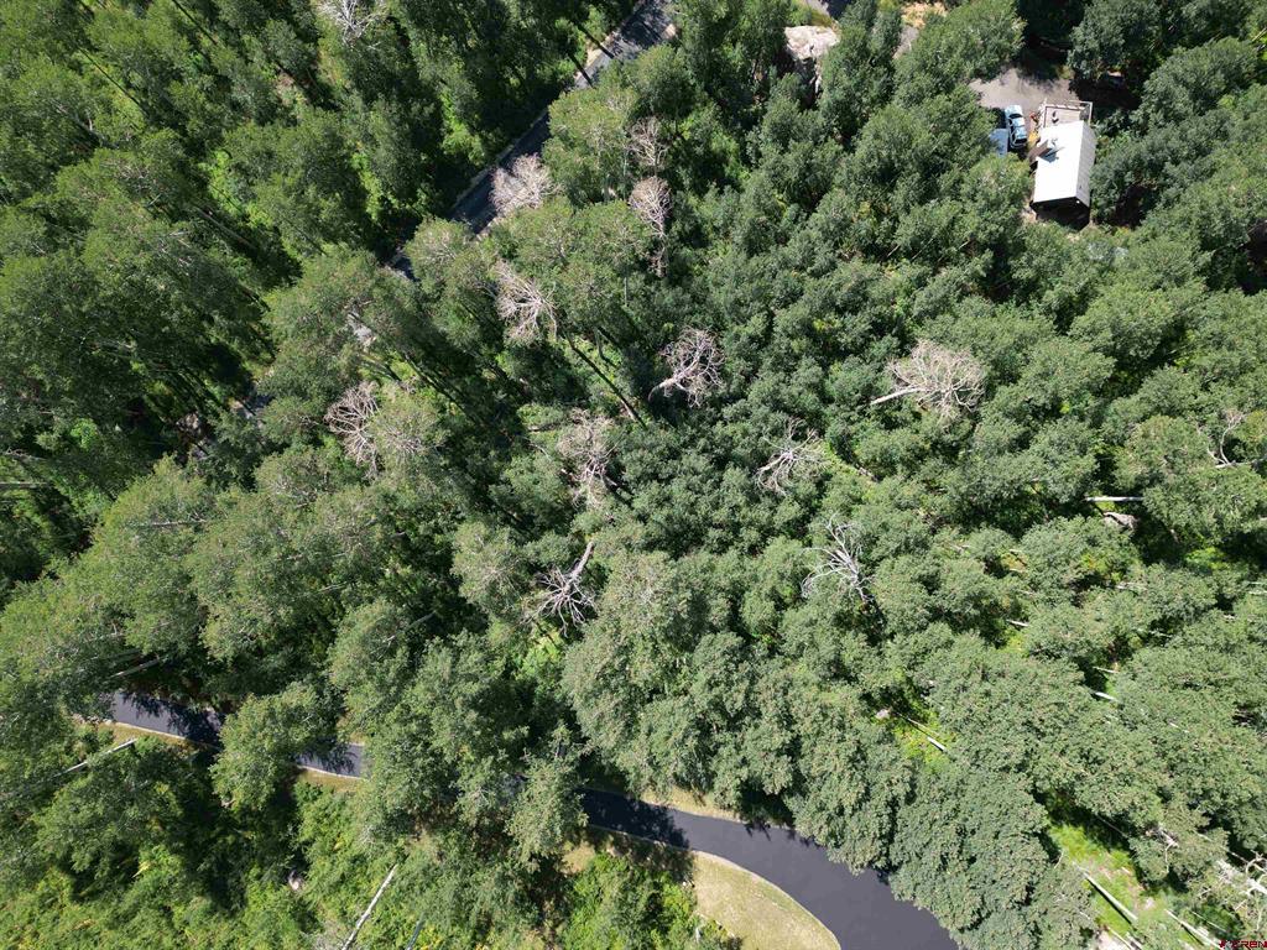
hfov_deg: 71.6
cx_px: 634
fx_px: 878
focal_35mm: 24
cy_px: 475
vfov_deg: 56.8
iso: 100
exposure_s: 1/1250
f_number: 1.7
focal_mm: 6.72
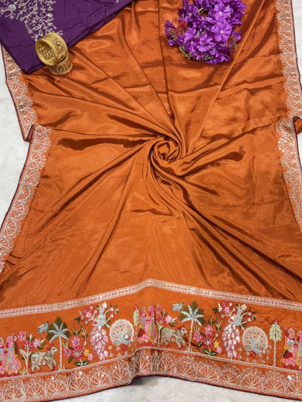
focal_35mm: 30
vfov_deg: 59.9
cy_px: 196
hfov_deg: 46.8
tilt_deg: -72.4
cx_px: 154
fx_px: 349
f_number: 1.6
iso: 64
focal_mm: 5.96
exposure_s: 1/100
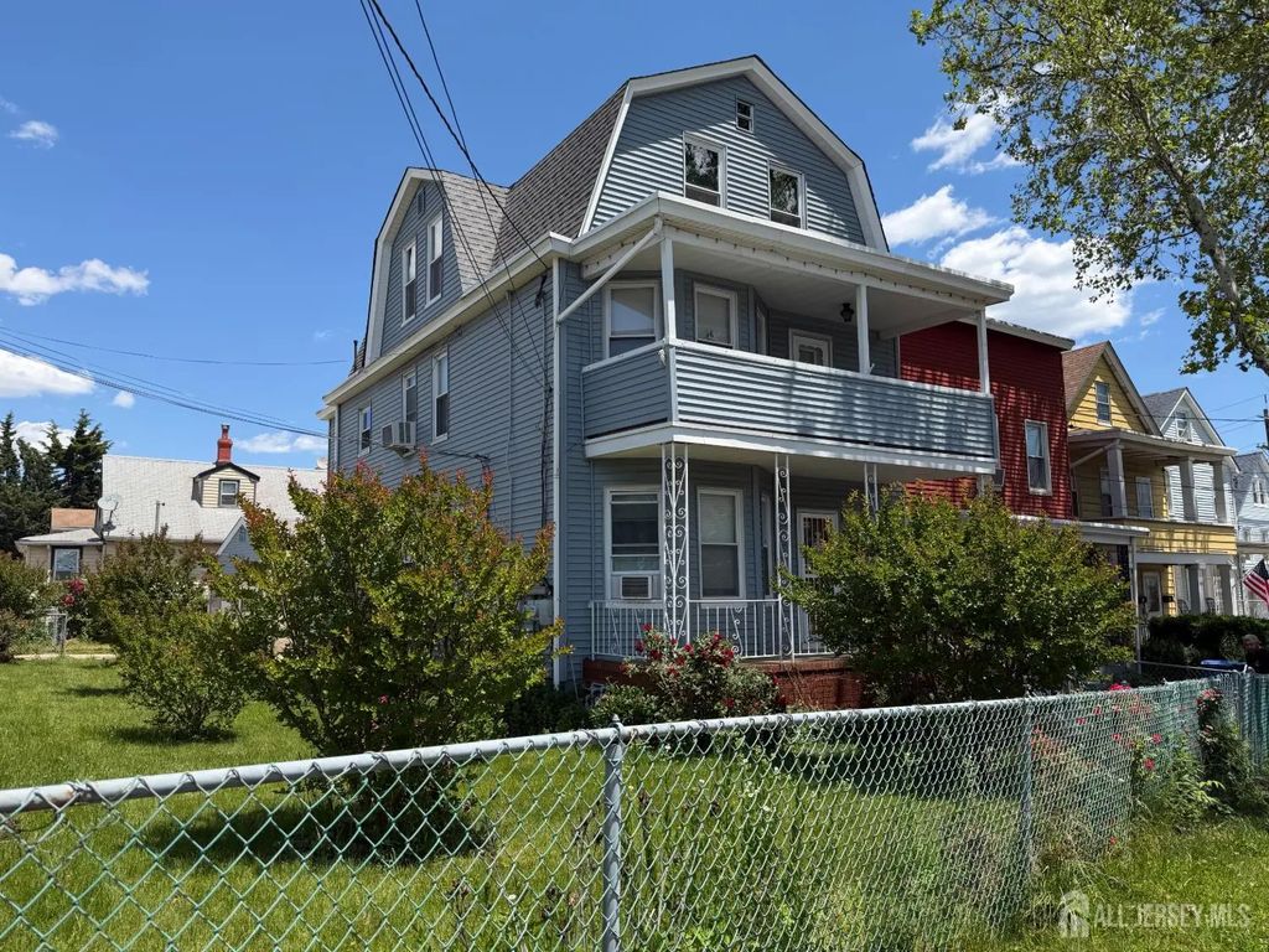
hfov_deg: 71.6
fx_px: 880
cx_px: 634
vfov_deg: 56.8
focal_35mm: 24
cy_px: 476
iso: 80
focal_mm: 6.76
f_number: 1.78
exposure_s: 1/3425
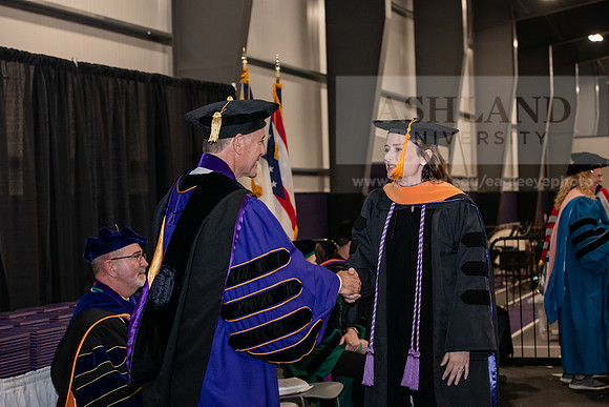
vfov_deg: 19.5
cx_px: 304
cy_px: 204
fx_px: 1184
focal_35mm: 70
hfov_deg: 28.8
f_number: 5.6
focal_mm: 70
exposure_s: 1/200
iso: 2500
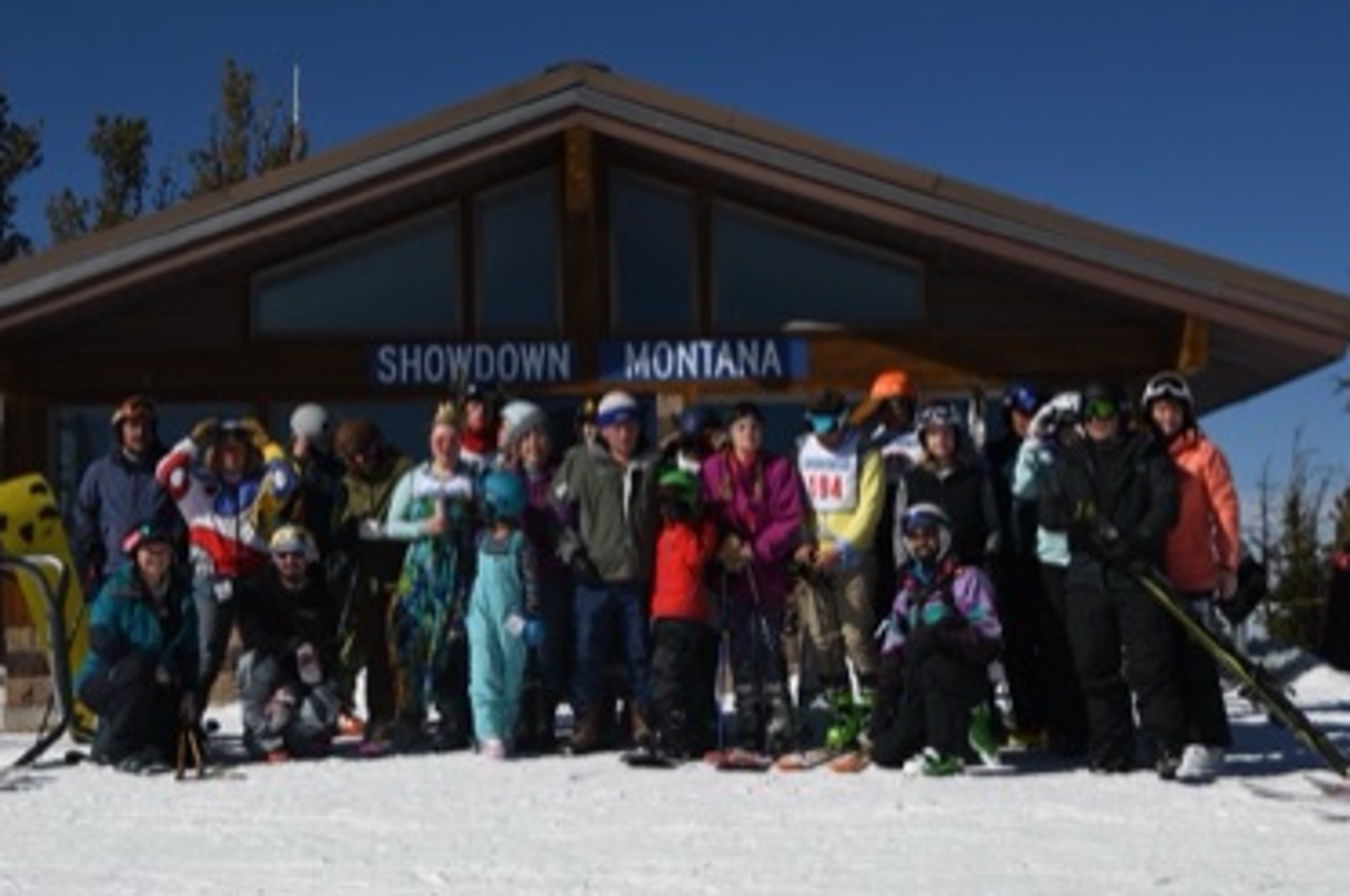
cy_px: 394
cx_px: 628
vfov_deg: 21.8
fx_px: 2322
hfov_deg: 32.4
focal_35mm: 62
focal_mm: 32
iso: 400
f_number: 8
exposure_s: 1/3200
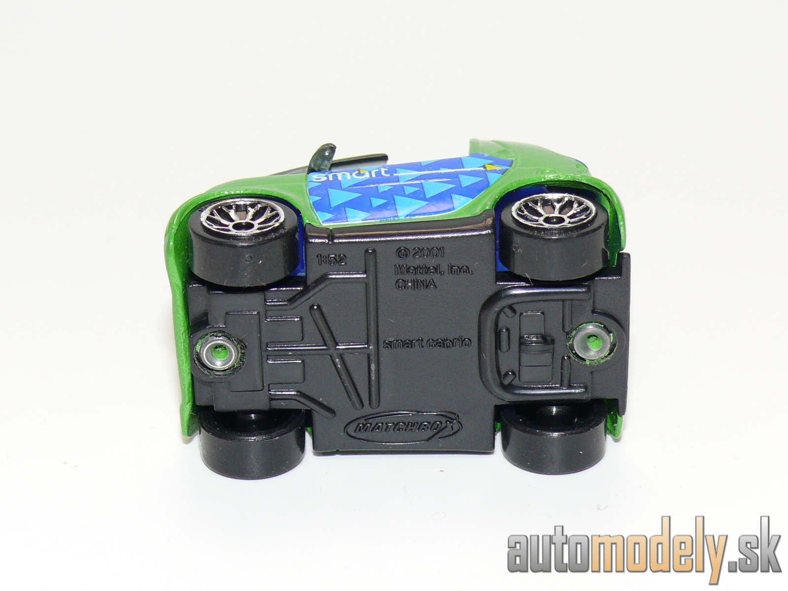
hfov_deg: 17.6
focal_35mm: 112
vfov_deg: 13.2
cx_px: 394
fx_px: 2550
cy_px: 296
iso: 100
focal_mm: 14.1
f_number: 4
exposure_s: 1/30
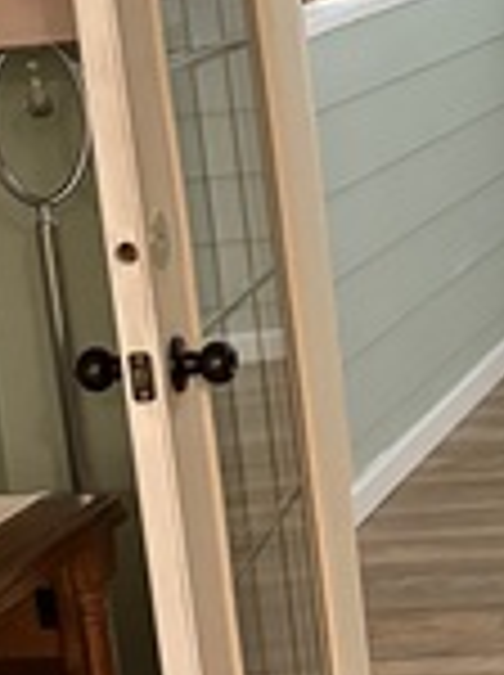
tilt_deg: -10.4
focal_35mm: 116
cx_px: 918
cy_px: 263
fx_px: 2258
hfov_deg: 11.7
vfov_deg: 17.0
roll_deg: +3.2
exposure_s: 1/30
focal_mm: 5.96
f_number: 1.6
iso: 640
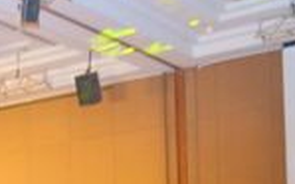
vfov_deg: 11.0
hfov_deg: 16.3
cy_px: 334
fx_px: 892
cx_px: -206
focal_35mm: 111
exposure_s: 1/50
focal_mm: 18
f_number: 5.6
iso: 1000
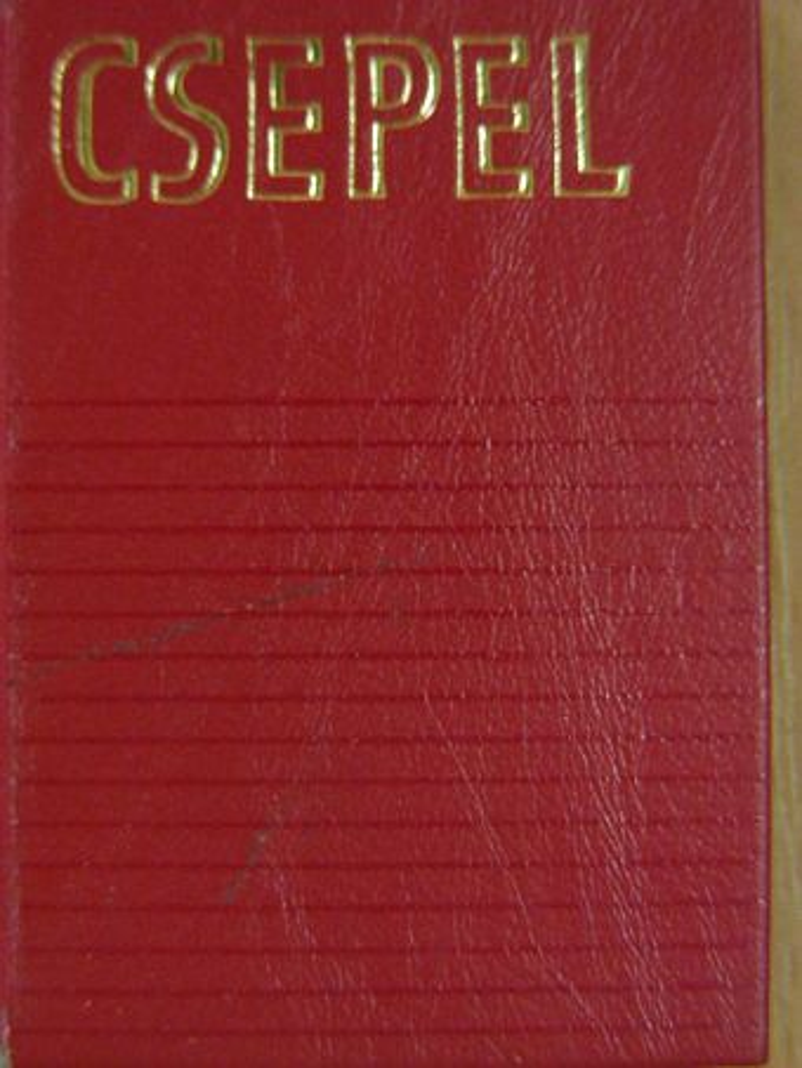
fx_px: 2686
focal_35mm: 87
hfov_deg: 17.0
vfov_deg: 22.5
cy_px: 534
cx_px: 401
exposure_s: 1/17.5
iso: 200
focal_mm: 14.6
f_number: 3.5
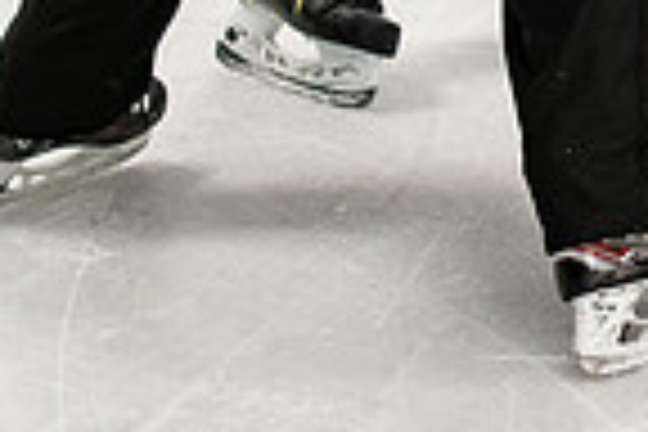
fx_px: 7595
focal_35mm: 422
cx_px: 860
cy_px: -358
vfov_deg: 3.2
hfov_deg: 4.9
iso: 2000
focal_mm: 70
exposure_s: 1/800
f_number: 3.2
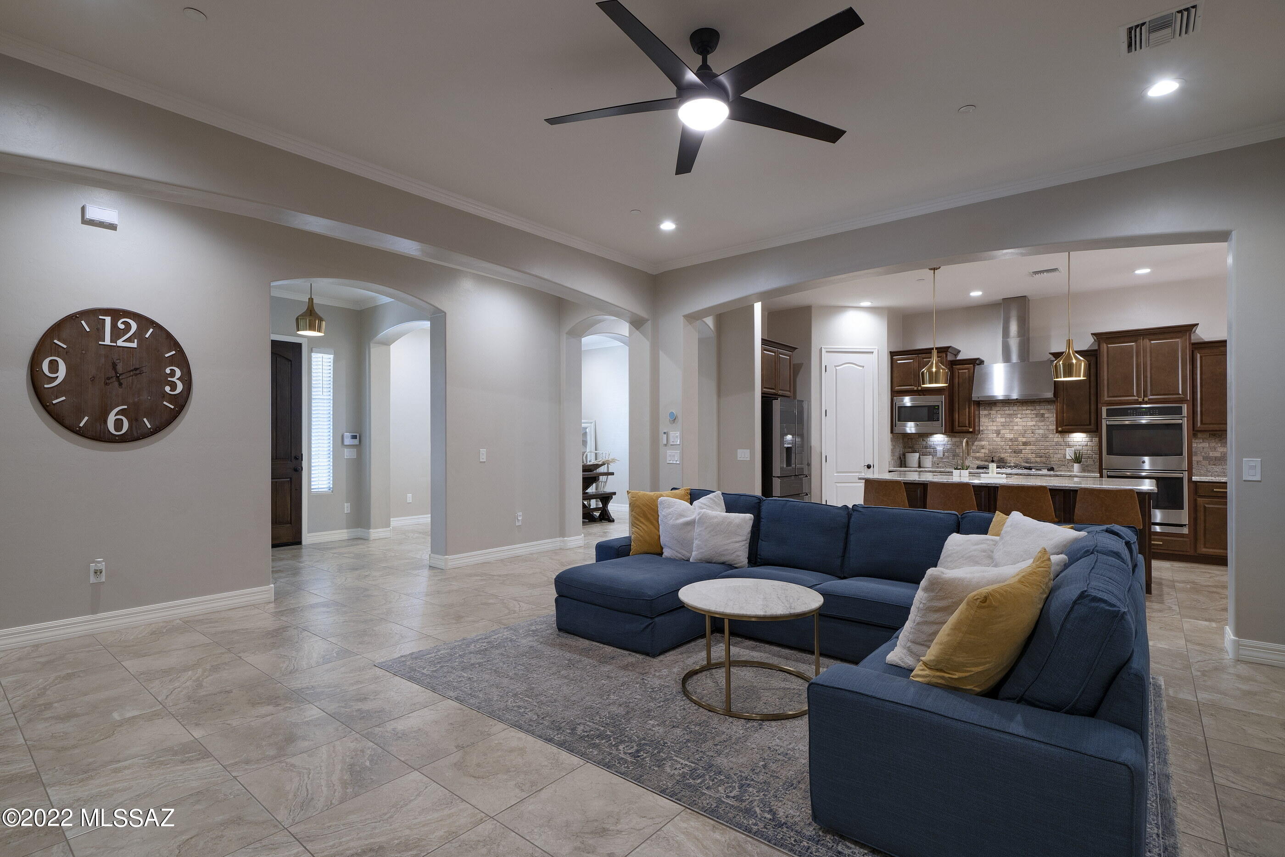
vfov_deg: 73.7
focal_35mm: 16
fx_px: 571
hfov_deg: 96.7
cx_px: 642
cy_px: 428
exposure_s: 1/2.5
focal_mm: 16
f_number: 9
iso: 200
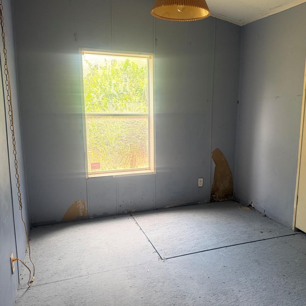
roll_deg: +0.9
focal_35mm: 29
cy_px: 152
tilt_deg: -9.7
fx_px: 290
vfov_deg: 55.6
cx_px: 173
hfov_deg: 55.4
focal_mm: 6.76
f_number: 1.78
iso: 200
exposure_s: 1/60
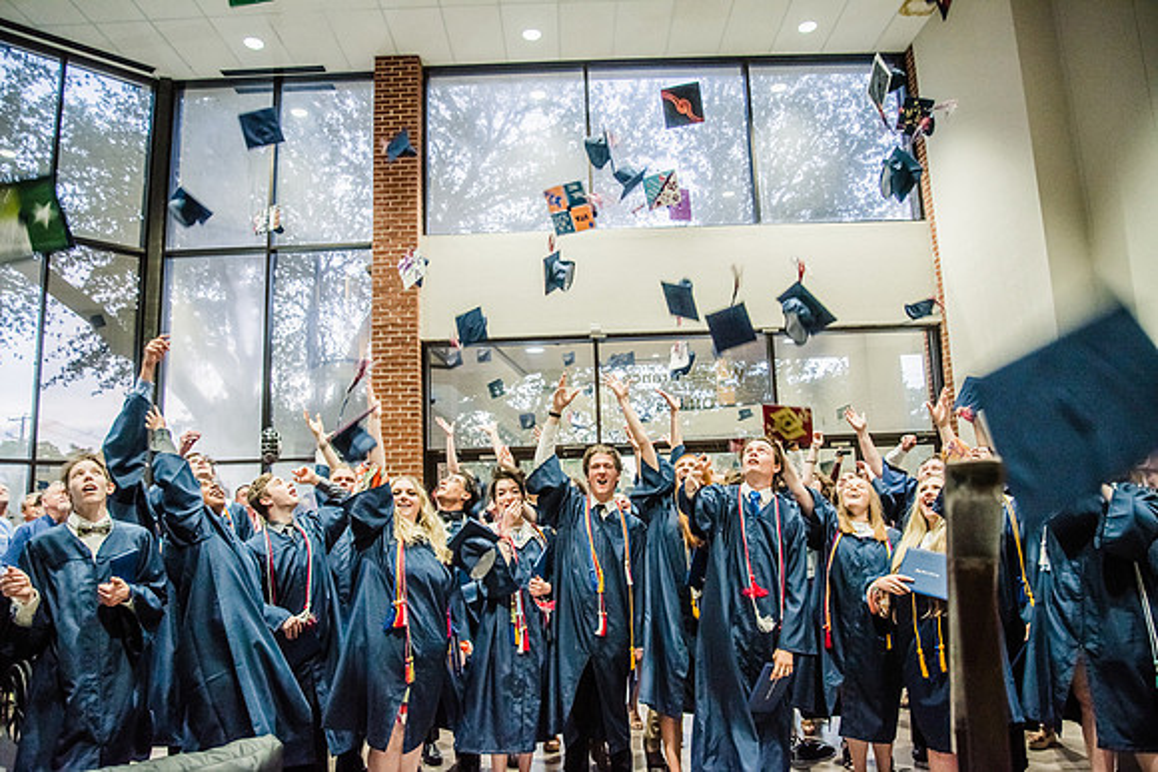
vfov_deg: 53.2
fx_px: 772
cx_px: 579
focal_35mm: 24
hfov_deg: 73.7
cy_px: 386
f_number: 4.5
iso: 800
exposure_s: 1/100
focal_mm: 24
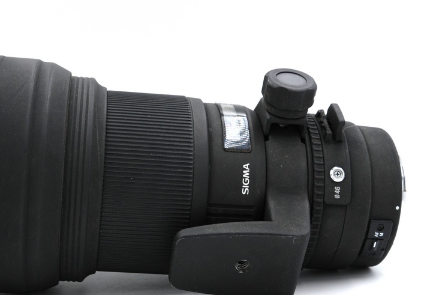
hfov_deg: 34.9
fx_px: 700
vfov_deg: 23.8
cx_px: 170
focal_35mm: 57
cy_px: 166
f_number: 11
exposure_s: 1/125
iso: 800
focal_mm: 27.7
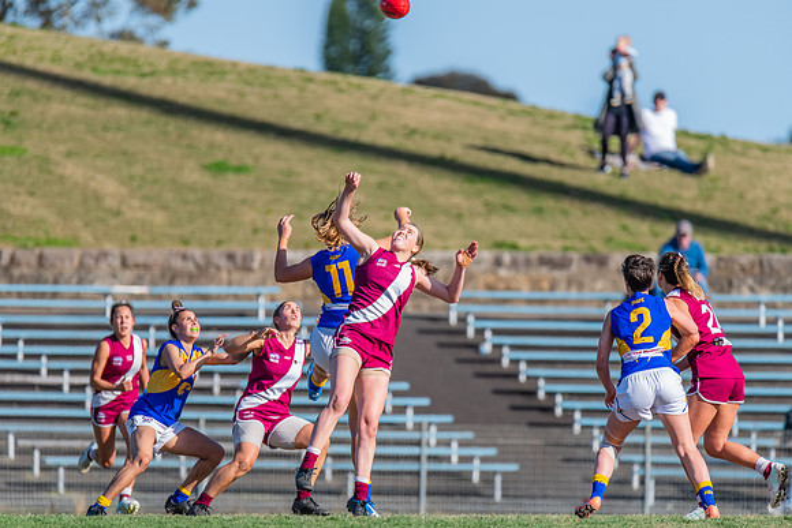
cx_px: 376
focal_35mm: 642
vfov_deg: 2.1
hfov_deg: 3.2
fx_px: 14131
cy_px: 270
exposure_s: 1/1600
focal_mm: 600
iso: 800
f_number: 8
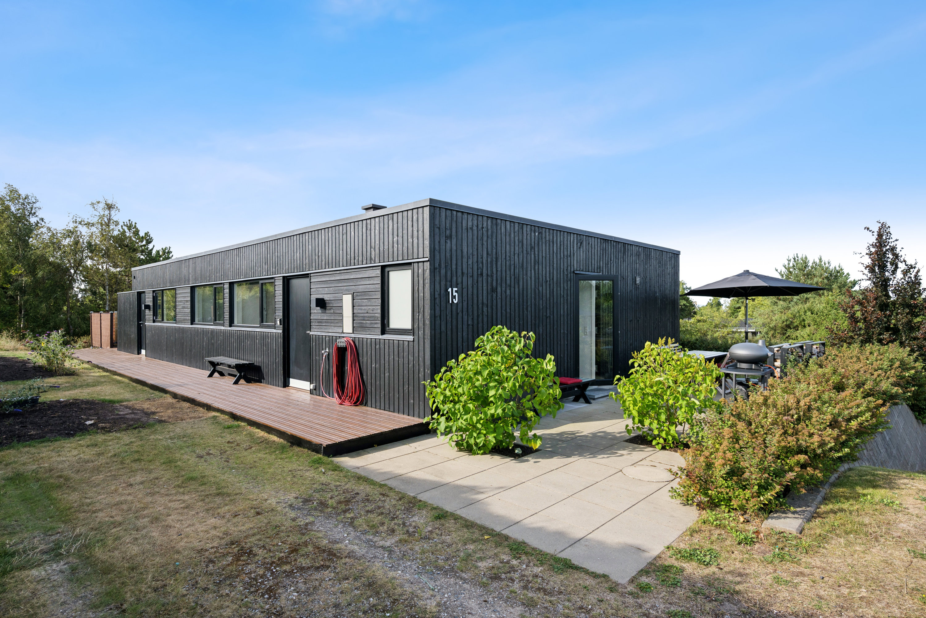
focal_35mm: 20
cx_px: 463
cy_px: 309
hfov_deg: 85.4
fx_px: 502
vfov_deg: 63.2
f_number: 7.1
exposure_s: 1/400
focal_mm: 19.5
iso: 200
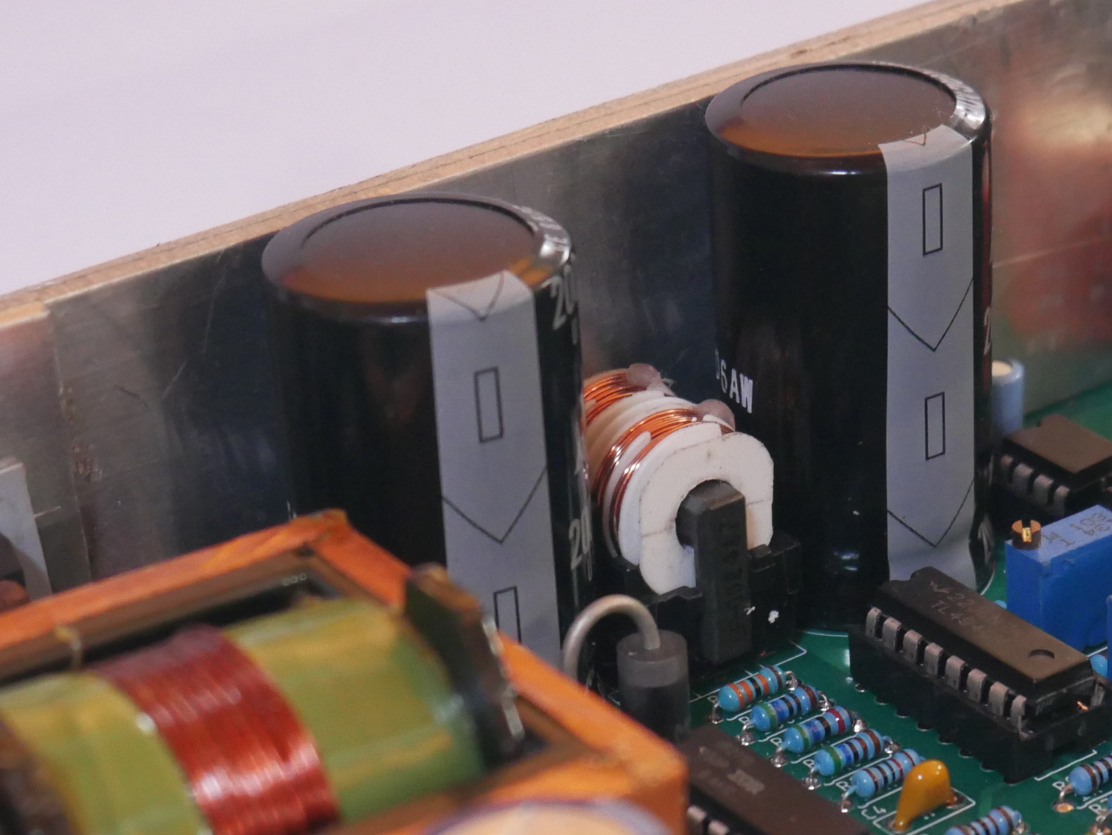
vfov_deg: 16.0
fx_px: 2924
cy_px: 813
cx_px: 938
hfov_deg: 21.2
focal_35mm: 91
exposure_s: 1/25
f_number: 5.1
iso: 1600
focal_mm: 23
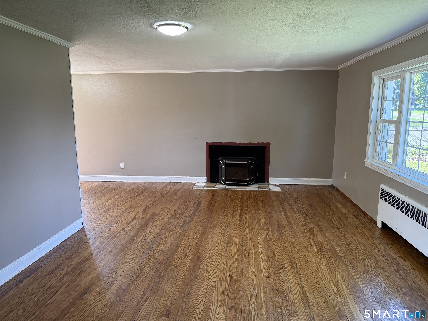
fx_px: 297
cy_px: 160
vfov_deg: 56.8
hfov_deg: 71.6
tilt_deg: -9.3
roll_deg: +0.1
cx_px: 214
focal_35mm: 24
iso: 125
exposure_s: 1/120
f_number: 1.78
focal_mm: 6.76
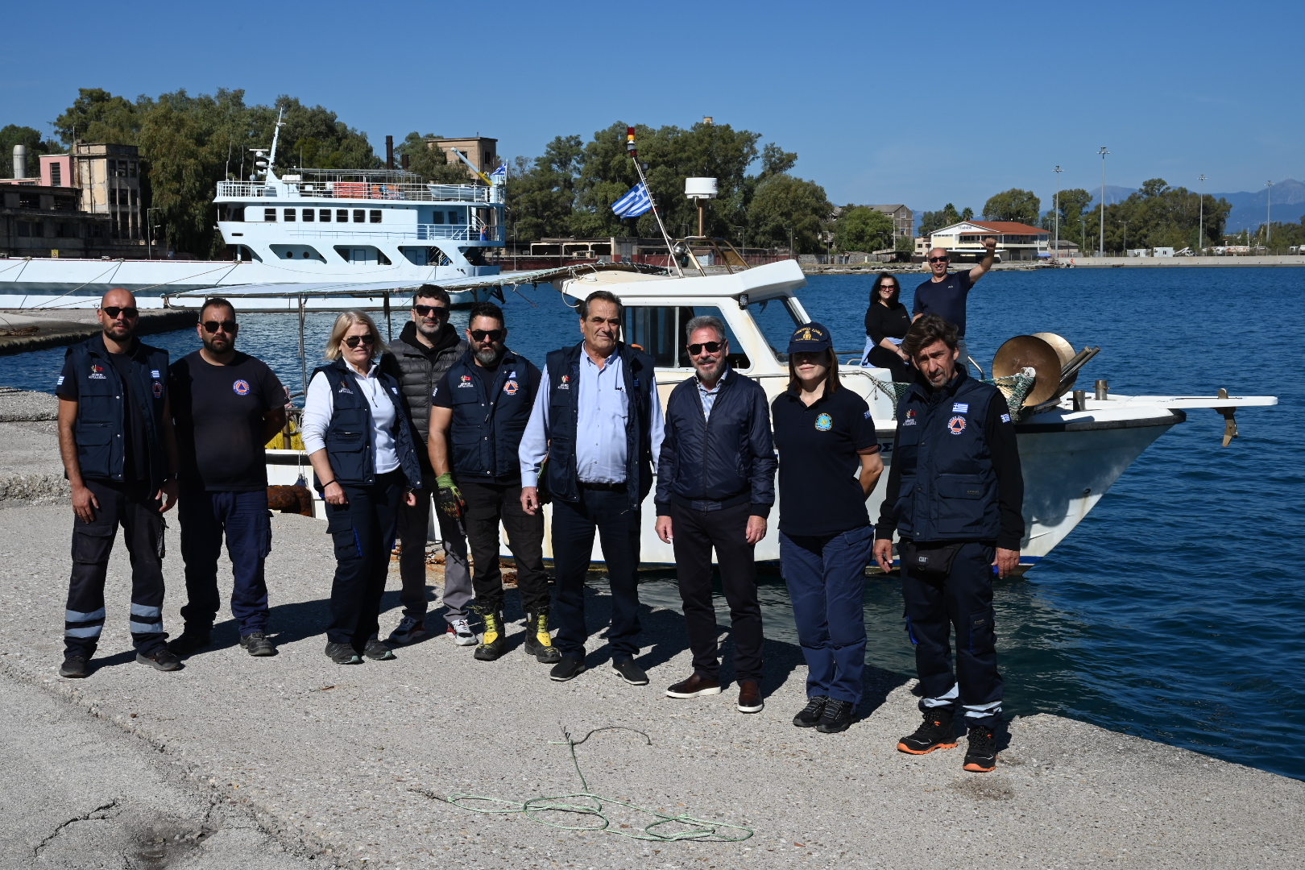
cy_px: 435
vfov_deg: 31.9
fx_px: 1522
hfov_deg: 46.4
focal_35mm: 42
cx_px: 652
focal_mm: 42
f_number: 18
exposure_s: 1/250
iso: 200
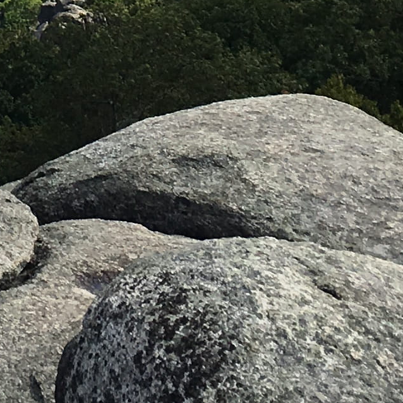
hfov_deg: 10.6
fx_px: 2134
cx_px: -69
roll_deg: +1.5
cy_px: -401
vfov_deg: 10.0
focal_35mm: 162
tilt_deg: -4.5
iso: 25
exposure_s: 1/1876
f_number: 2.2
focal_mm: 4.15
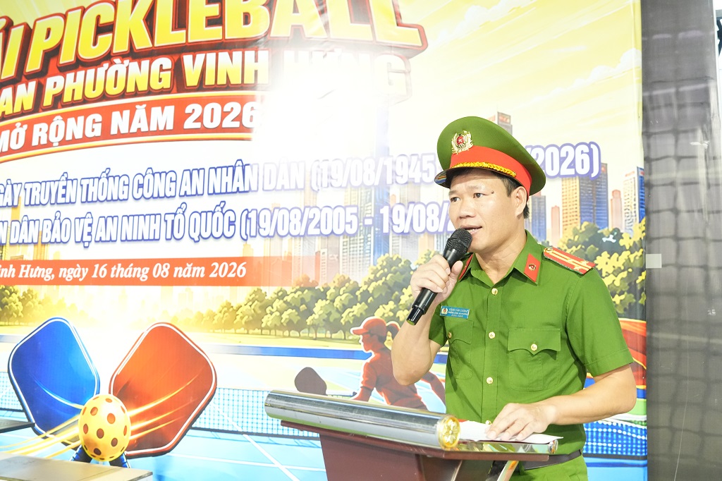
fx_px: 722
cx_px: 361
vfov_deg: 36.8
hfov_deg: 53.1
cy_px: 240
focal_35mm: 36
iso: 3200
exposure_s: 1/60
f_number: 3.2
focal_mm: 24
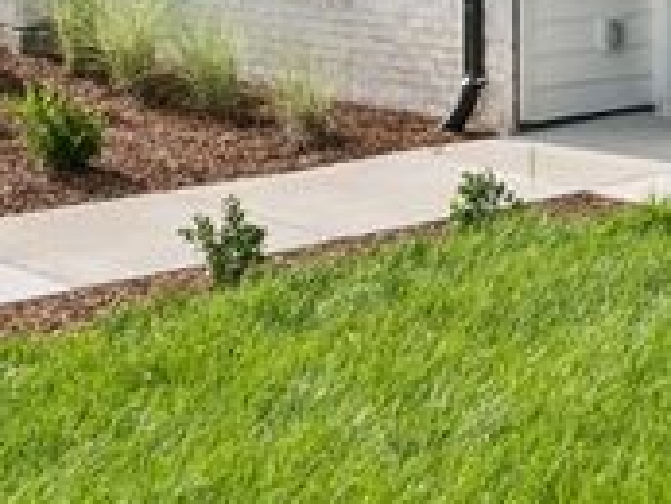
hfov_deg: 20.5
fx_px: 1820
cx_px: 586
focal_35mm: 94
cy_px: -343
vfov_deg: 14.3
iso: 100
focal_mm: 11
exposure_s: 1/80
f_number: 10
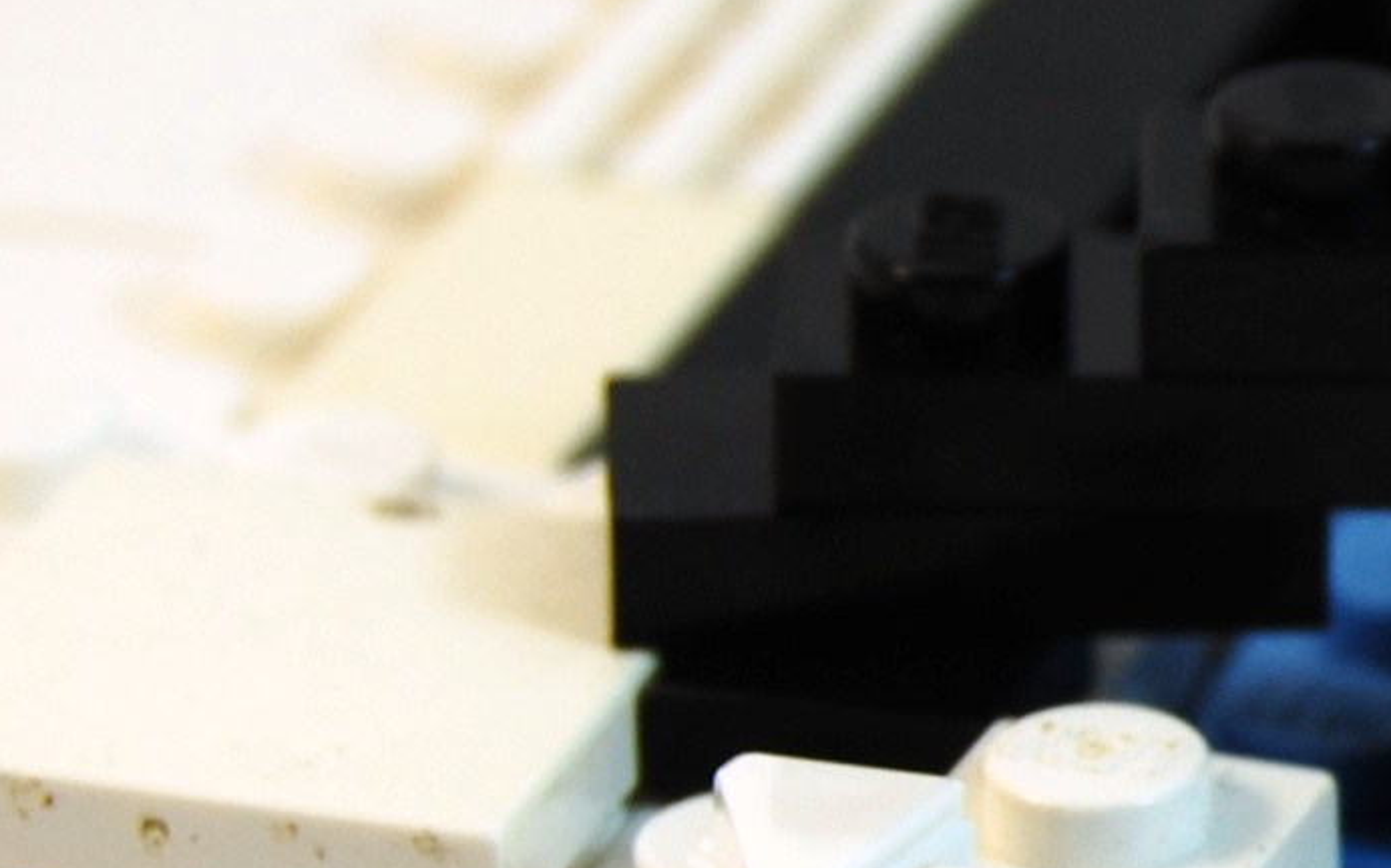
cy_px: 603
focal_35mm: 300
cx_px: 1861
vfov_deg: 4.4
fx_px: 11364
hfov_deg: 6.9
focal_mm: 35
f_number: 5.6
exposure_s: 1/125
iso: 100
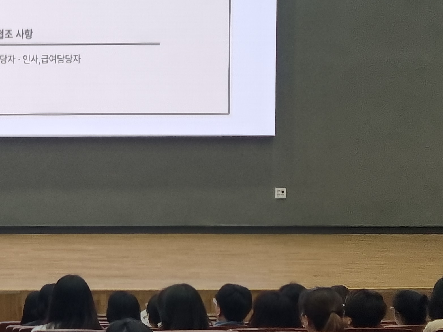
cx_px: -104
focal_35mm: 67
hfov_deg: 25.6
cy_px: 119
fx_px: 857
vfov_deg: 21.9
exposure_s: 1/120
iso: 64
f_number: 1.8
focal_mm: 5.4
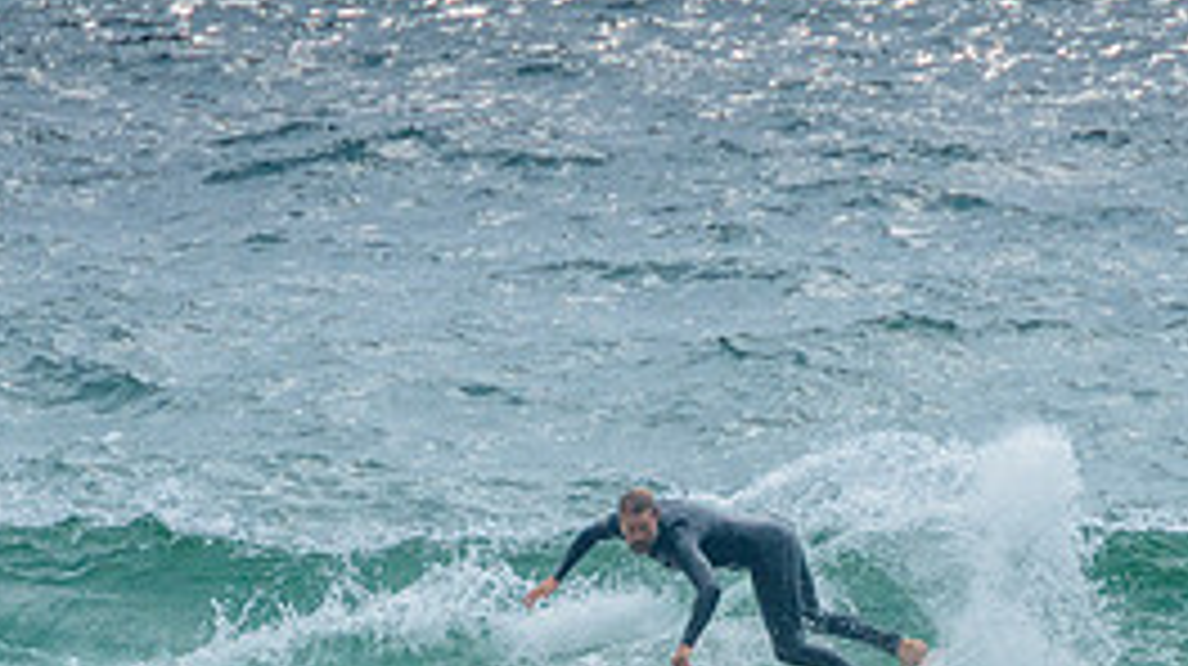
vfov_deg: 1.1
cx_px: 873
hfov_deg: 1.9
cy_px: 673
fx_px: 35567
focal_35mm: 1130
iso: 500
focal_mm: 400
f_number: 10
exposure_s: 1/1600
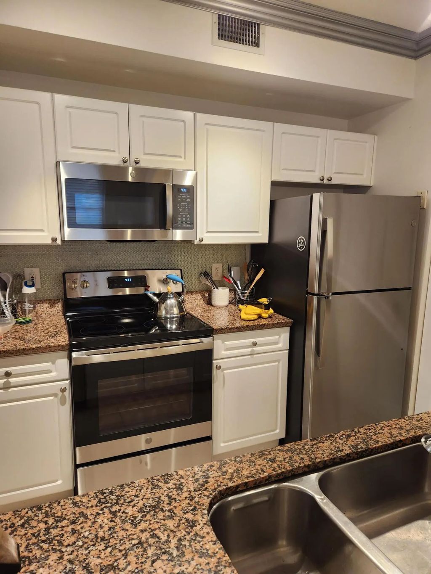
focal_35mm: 23
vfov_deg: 73.9
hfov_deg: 58.9
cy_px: 287
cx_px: 216
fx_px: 382
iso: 160
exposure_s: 1/120
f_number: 1.8
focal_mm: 5.4
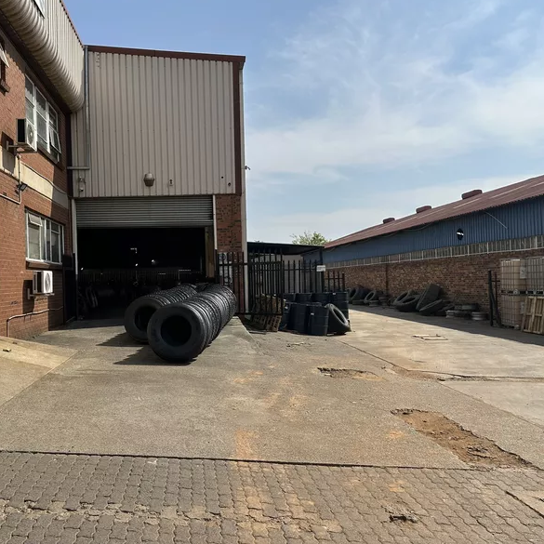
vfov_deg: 55.6
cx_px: 196
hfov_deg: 54.8
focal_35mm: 29
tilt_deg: +1.0
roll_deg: +1.4
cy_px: 267
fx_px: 516
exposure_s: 1/7042
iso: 80
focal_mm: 6.86
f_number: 1.78
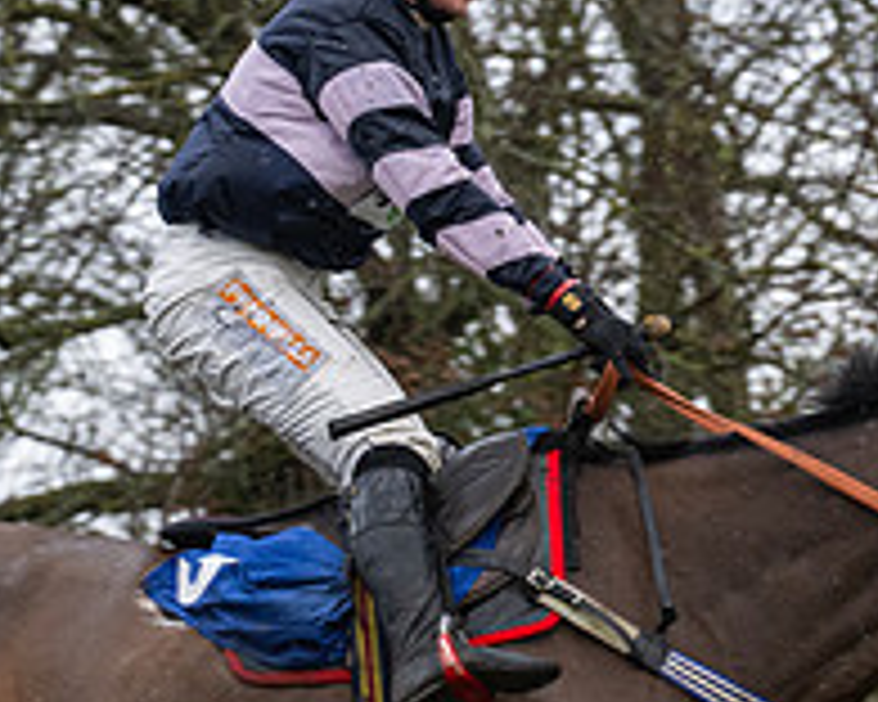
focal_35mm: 267
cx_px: 387
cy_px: 554
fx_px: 6938
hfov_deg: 7.2
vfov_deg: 5.8
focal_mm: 70
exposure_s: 1/1250
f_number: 4
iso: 800
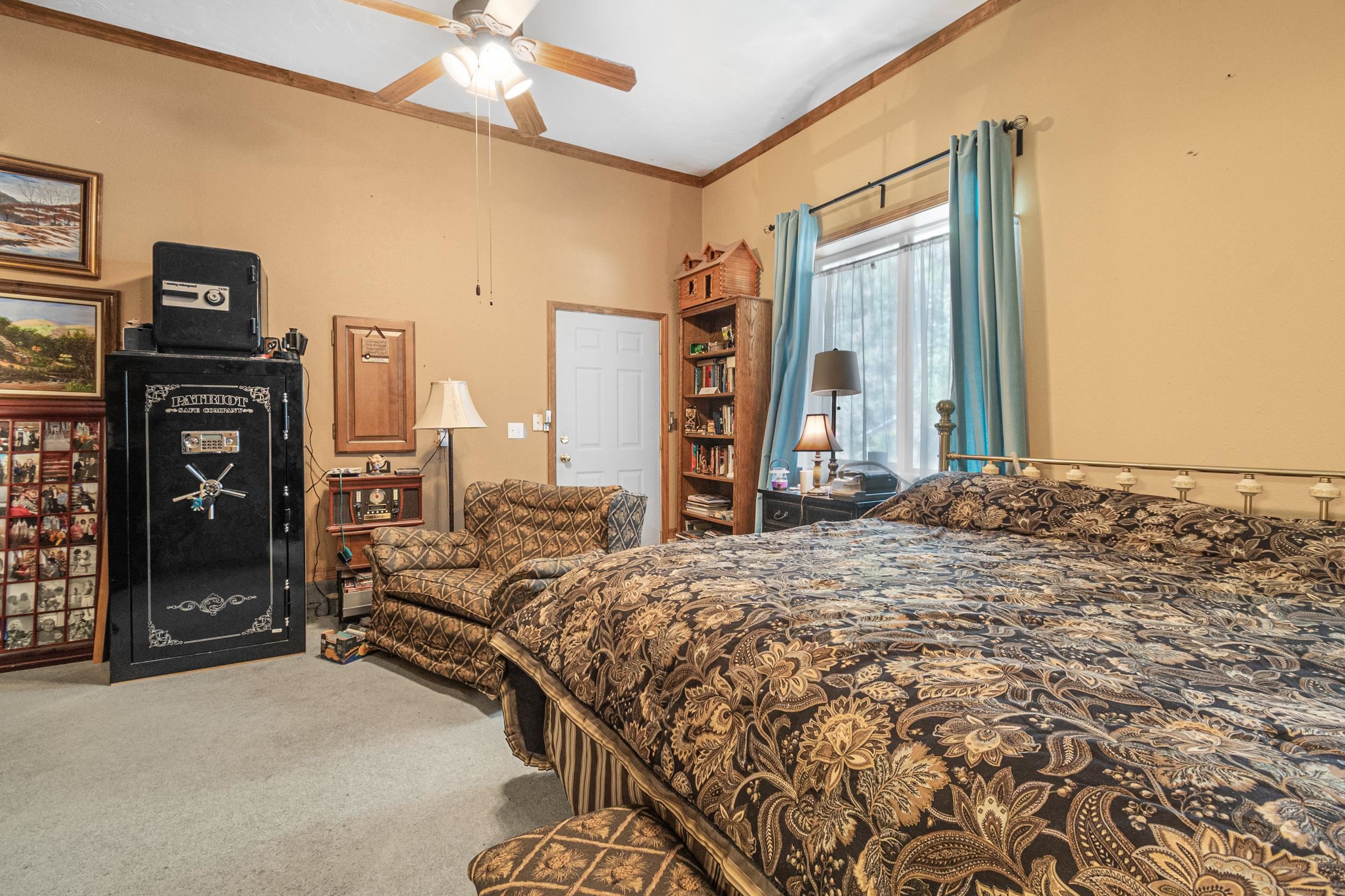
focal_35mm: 15
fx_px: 560
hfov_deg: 100.4
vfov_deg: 77.3
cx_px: 672
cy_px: 448
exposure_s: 1
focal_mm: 10
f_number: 8
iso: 1250
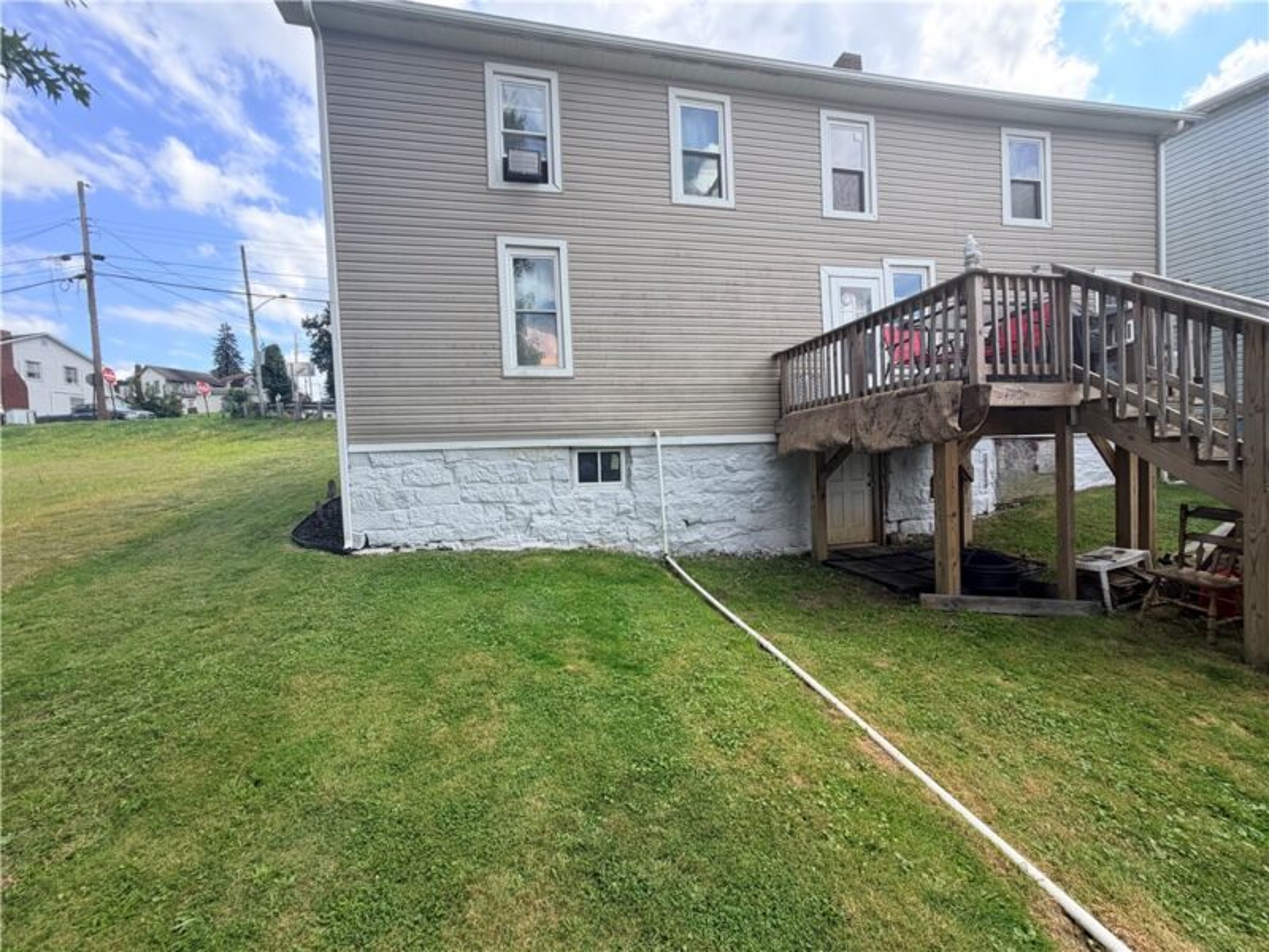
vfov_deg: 85.7
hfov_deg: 102.1
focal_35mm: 14
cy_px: 476
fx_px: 513
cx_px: 634
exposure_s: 1/502
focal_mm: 2.22
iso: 40
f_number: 2.2
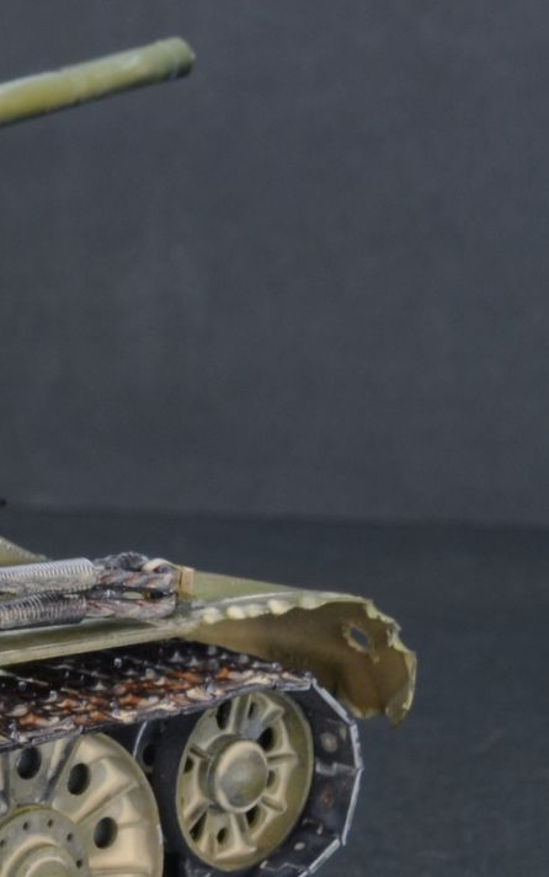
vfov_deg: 9.8
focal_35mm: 214
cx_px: -971
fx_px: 5120
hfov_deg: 5.8
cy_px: 459
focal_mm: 40
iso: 200
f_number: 16
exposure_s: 1/3
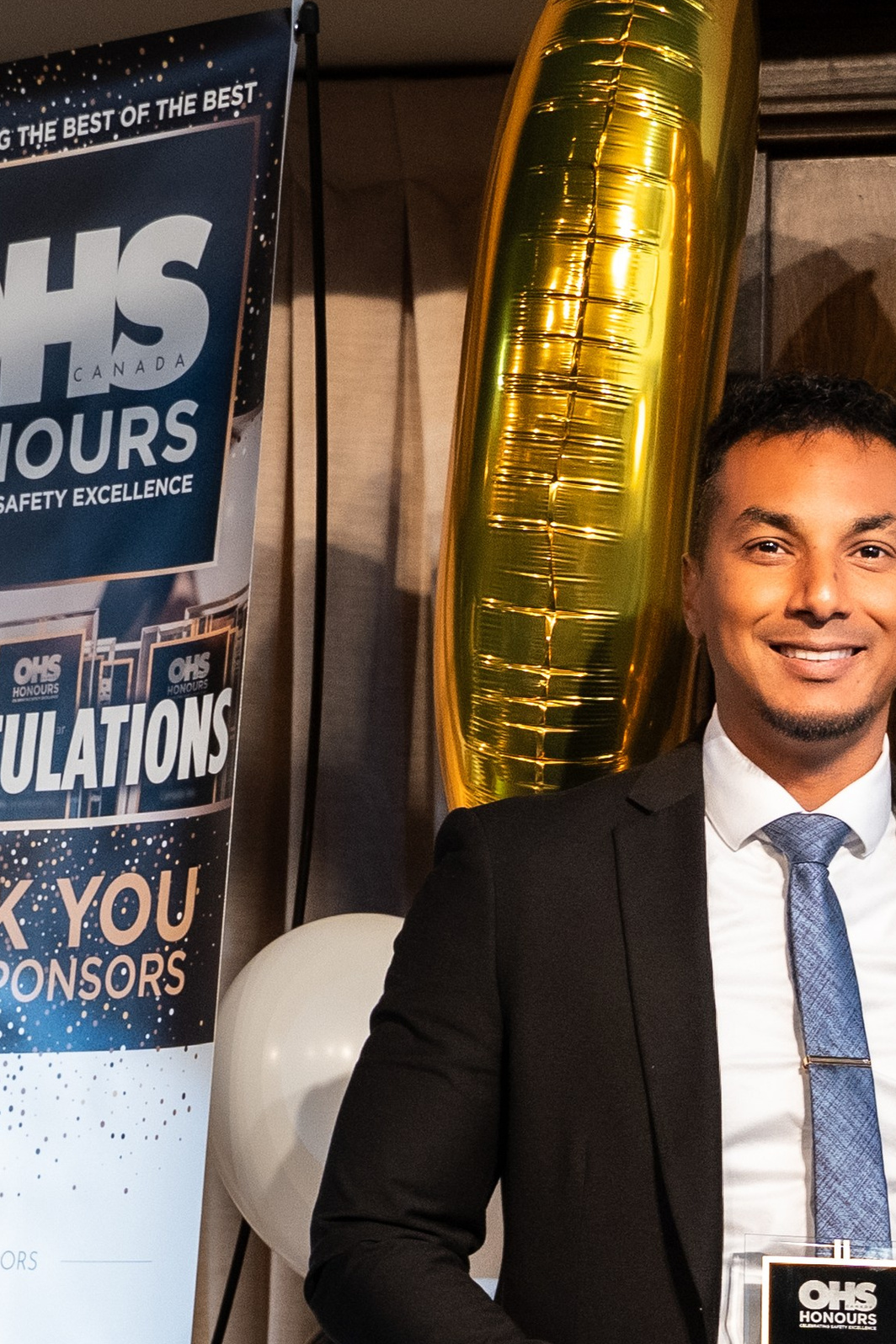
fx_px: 4330
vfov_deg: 17.2
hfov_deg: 11.7
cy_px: 1371
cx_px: 881
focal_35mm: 116
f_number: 2.8
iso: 1600
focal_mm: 29.2
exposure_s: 1/200
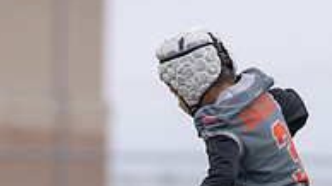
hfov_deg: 2.6
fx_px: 7314
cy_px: 317
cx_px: -26
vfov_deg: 1.5
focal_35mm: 831
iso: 1000
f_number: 2.8
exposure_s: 1/1250
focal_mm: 200
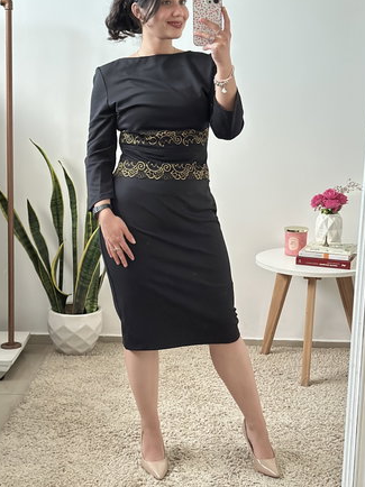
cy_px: 212
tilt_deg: -19.2
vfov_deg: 32.7
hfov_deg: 24.8
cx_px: 173
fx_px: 830
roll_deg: -1.2
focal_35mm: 59
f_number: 1.78
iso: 800
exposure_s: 1/30
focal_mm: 6.86
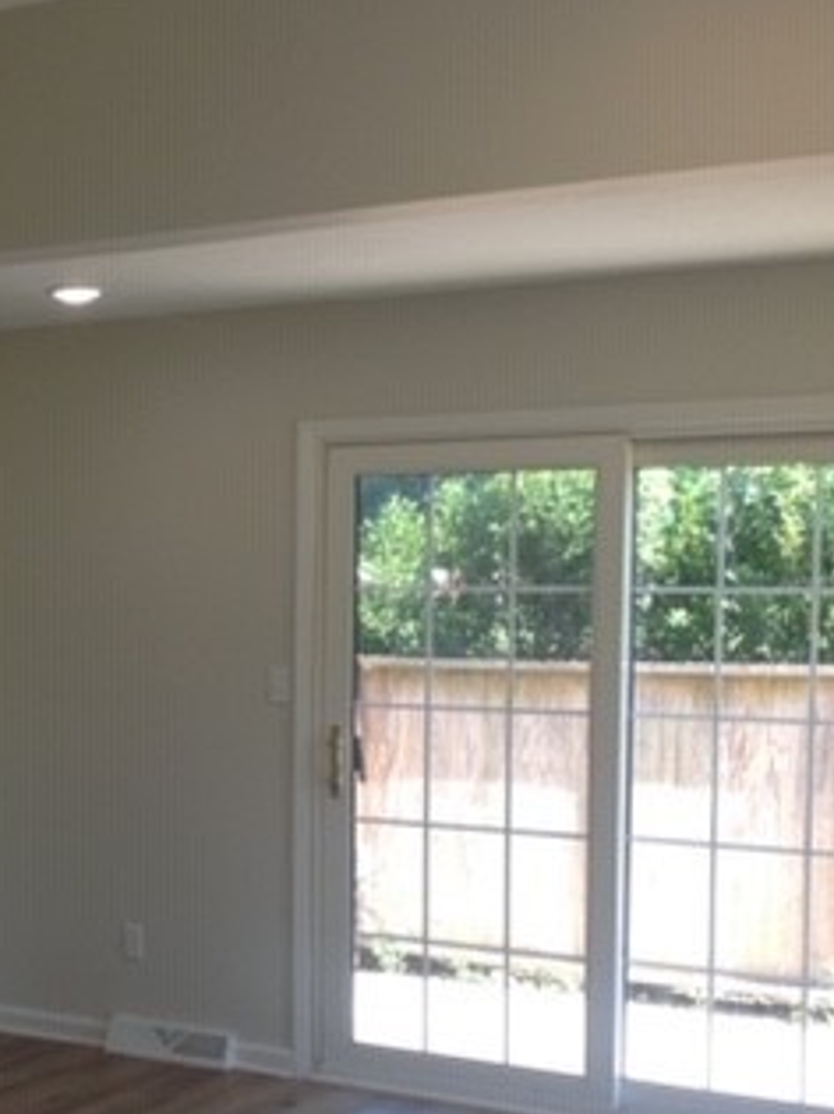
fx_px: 2282
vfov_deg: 27.3
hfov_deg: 19.8
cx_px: -99
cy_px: 718
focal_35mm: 71
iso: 50
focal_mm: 4.28
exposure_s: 1/120
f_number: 2.4
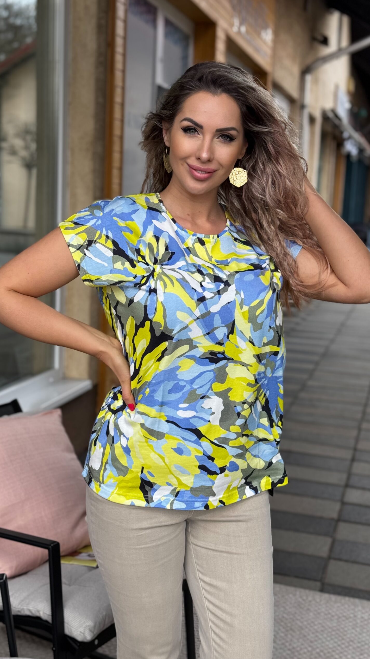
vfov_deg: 39.2
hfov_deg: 22.6
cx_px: 183
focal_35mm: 53
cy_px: 328
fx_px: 924
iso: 64
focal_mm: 6.76
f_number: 1.78
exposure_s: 1/568
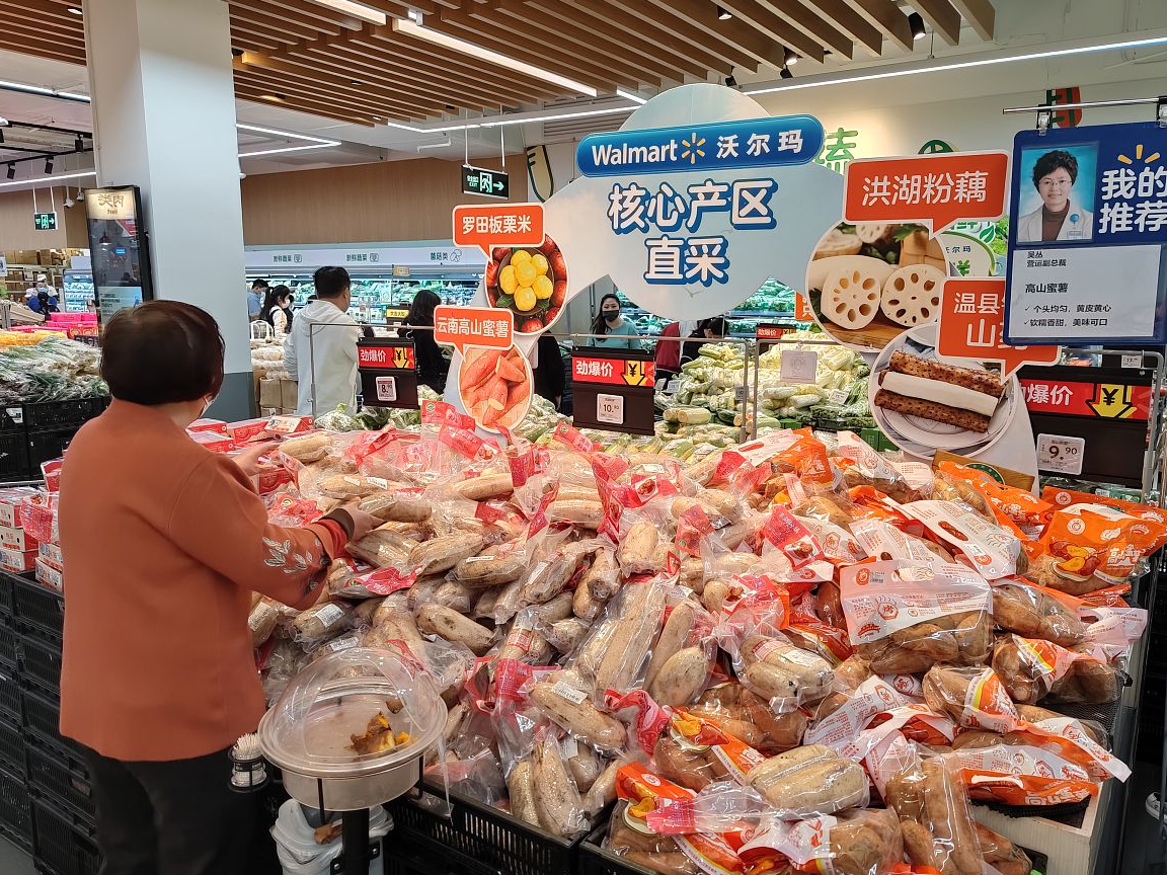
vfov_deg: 54.9
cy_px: 441
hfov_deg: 69.4
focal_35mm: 25
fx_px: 843
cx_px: 595
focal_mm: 6.78
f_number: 1.85
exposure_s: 1/100
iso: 144
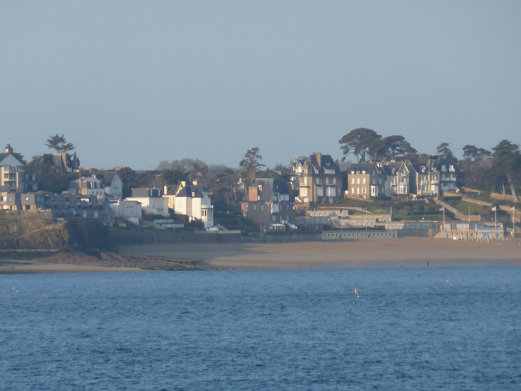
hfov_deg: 5.0
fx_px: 6005
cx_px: 260
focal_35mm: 399
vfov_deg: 3.7
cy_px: 196
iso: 80
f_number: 4.9
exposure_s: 1/200
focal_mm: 49.2
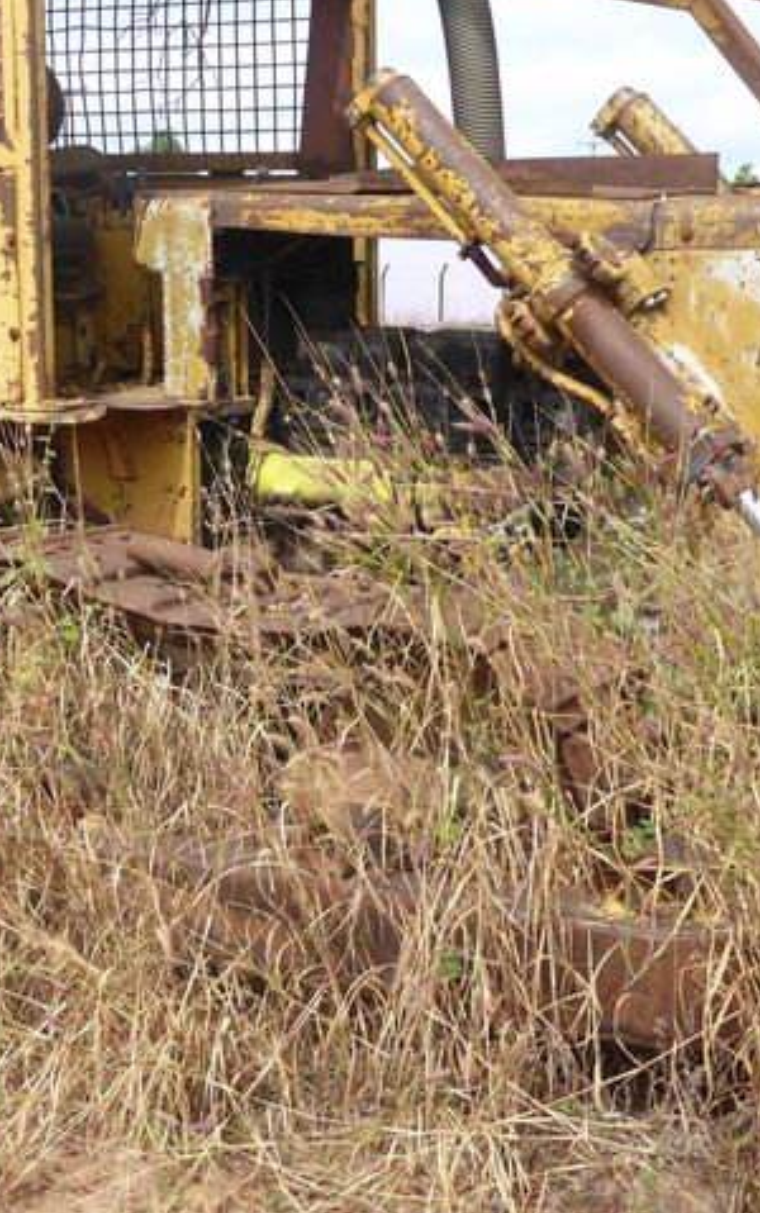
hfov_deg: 18.8
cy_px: 494
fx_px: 2283
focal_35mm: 69
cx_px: 248
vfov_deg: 29.7
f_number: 3.7
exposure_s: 1/320
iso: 80
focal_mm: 6.7
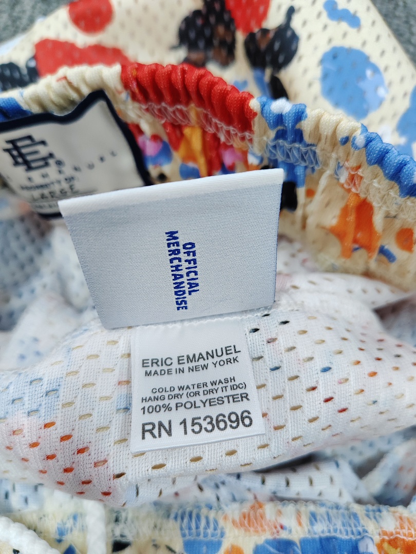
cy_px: 277
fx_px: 385
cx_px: 208
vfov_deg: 71.6
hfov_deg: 56.8
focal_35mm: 24
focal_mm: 5.56
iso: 2019
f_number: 1.88
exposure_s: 1/100
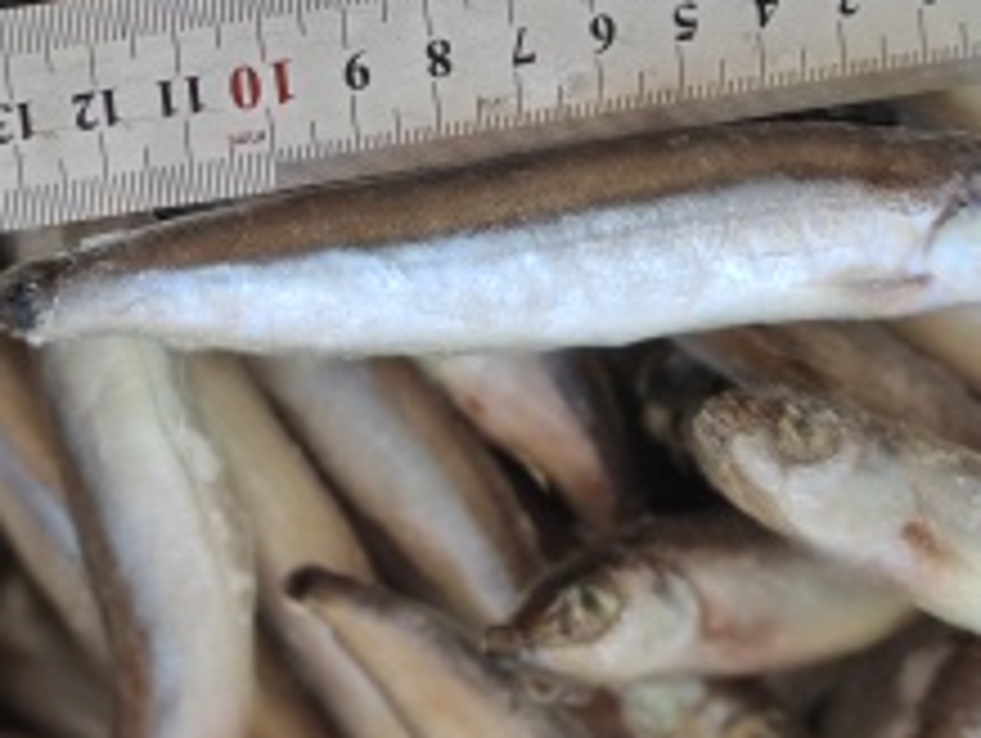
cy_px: 176
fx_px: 2809
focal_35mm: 99
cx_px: -171
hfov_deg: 18.8
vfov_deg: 14.9
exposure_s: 1/110
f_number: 2.4
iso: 50
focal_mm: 5.52
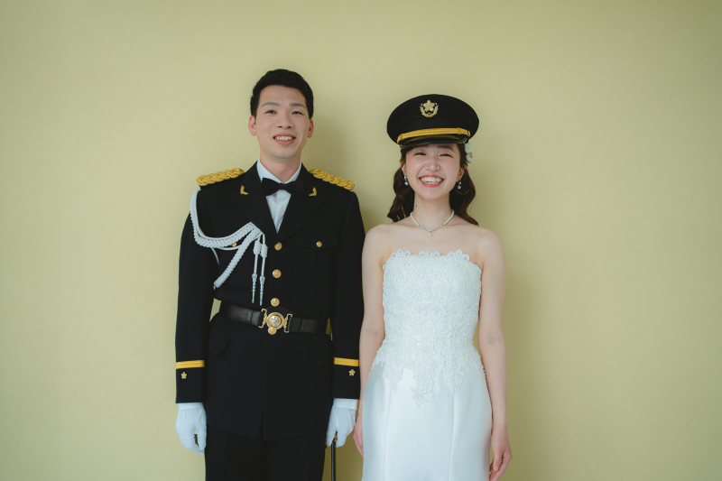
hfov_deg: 54.4
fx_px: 702
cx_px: 361
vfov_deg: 37.8
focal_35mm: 35
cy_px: 240
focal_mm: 35
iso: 320
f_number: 3.2
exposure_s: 1/160
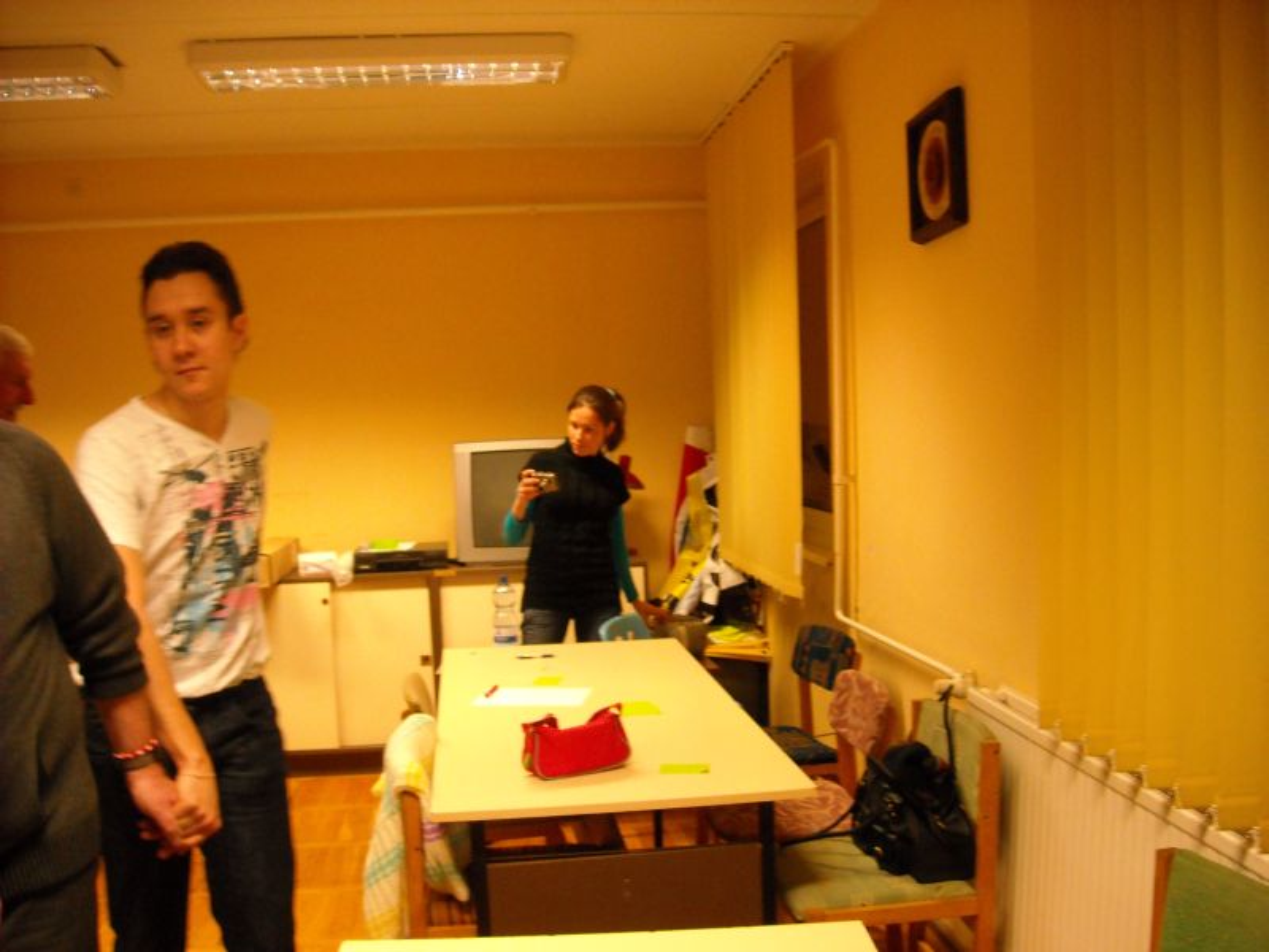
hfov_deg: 52.6
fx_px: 1283
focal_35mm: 35
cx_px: 634
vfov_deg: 40.7
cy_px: 476
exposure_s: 1/42
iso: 400
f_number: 2.8
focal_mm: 5.7
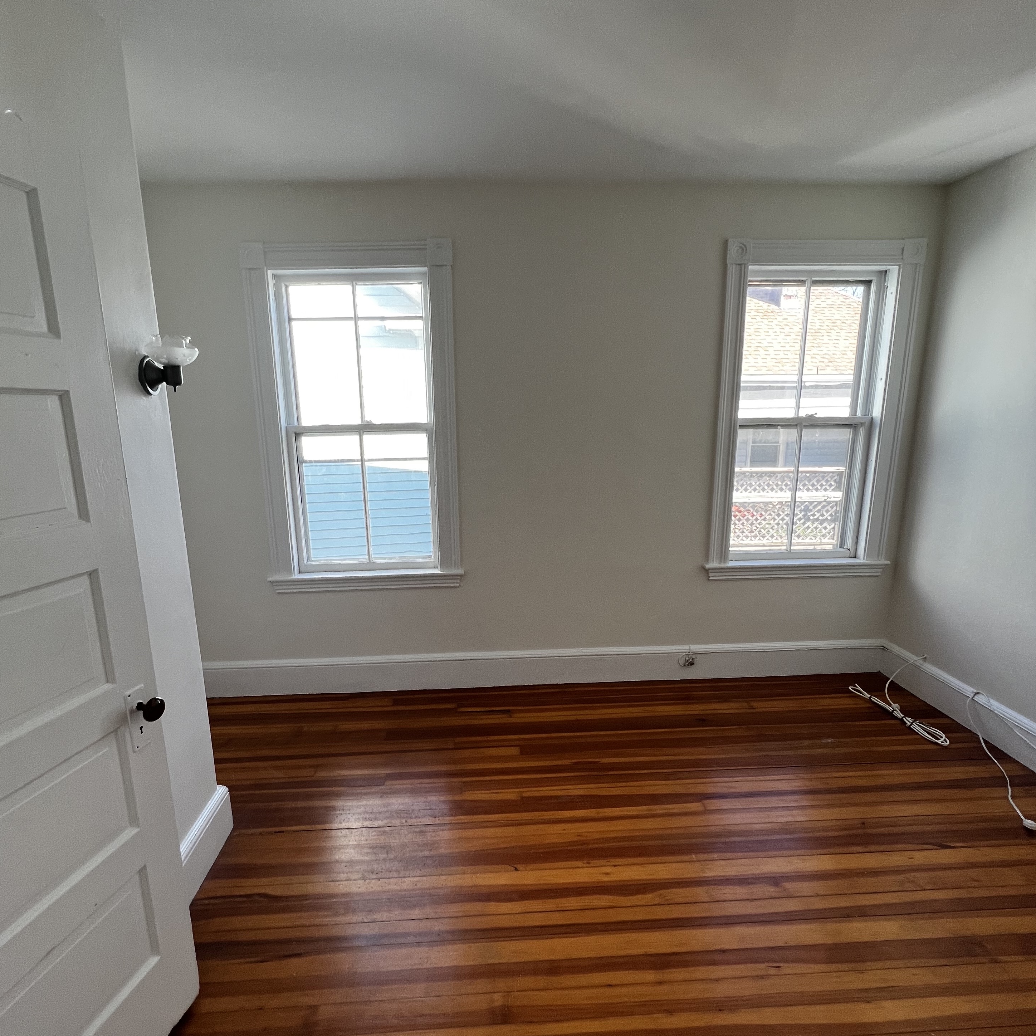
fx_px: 542
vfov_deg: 87.4
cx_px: 498
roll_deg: +2.9
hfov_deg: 87.4
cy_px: 534
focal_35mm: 16
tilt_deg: -10.9
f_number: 1.8
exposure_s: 1/122
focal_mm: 1.57
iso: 80
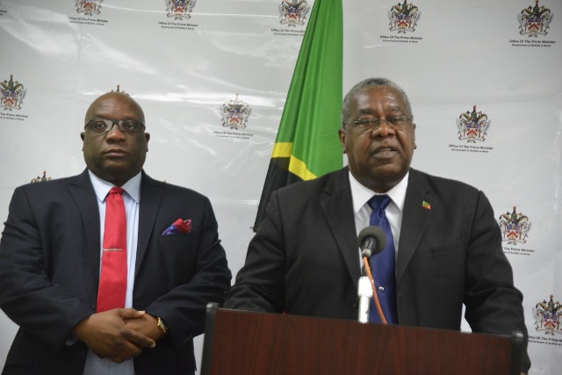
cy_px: 188
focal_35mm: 98
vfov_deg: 14.0
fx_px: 1530
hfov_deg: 20.8
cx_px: 281
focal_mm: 98
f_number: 5.3
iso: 3200
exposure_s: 1/100
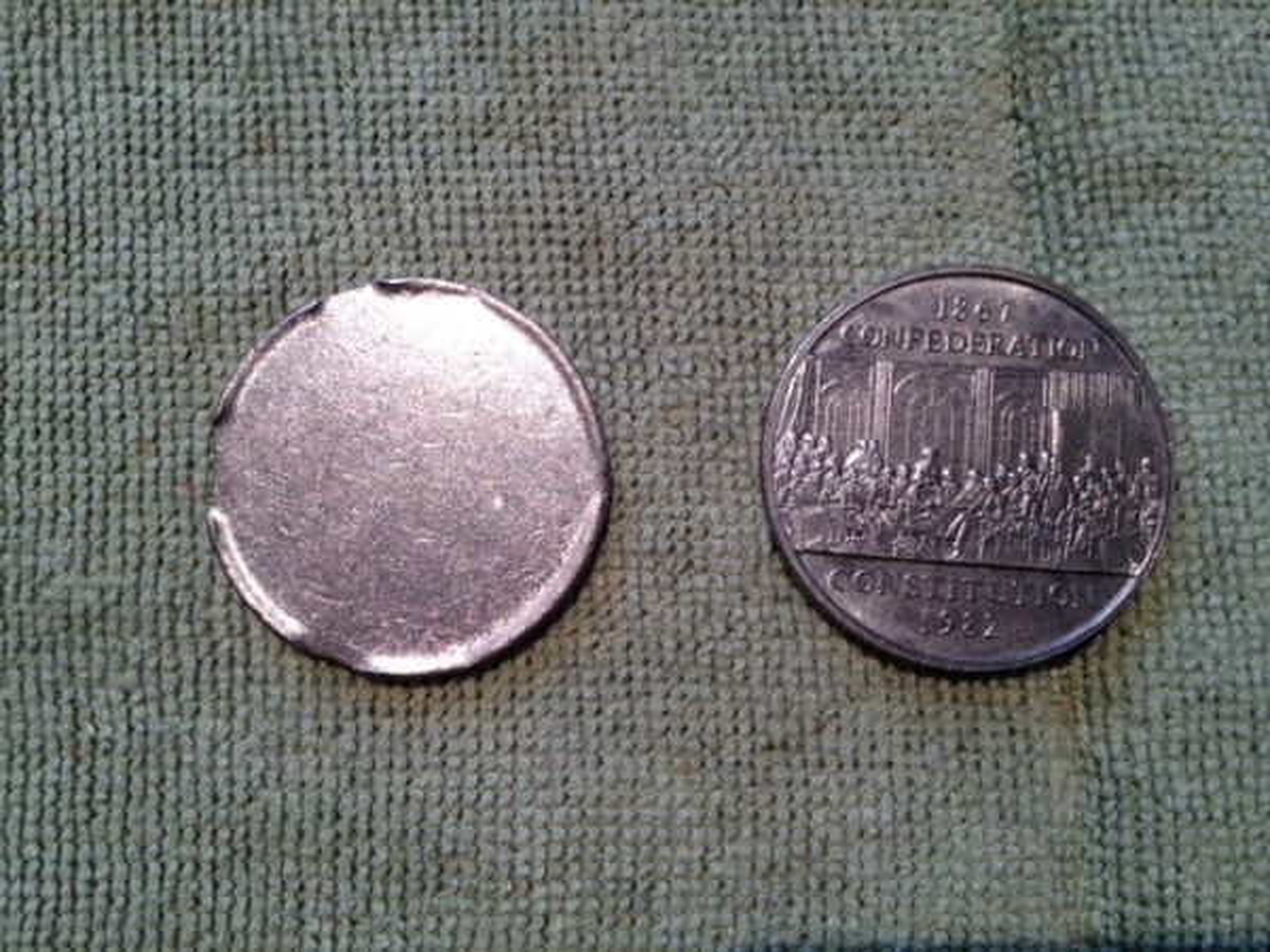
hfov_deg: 52.6
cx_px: 635
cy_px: 476
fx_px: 1284
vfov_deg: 40.7
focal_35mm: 35
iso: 80
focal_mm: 4.28
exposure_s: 1/60
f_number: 2.4
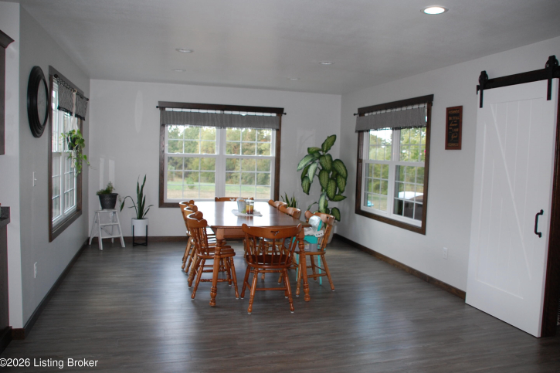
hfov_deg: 65.5
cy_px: 187
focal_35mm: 28
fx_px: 435
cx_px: 288
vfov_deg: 46.4
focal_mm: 18
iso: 400
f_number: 3.5
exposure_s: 1/200
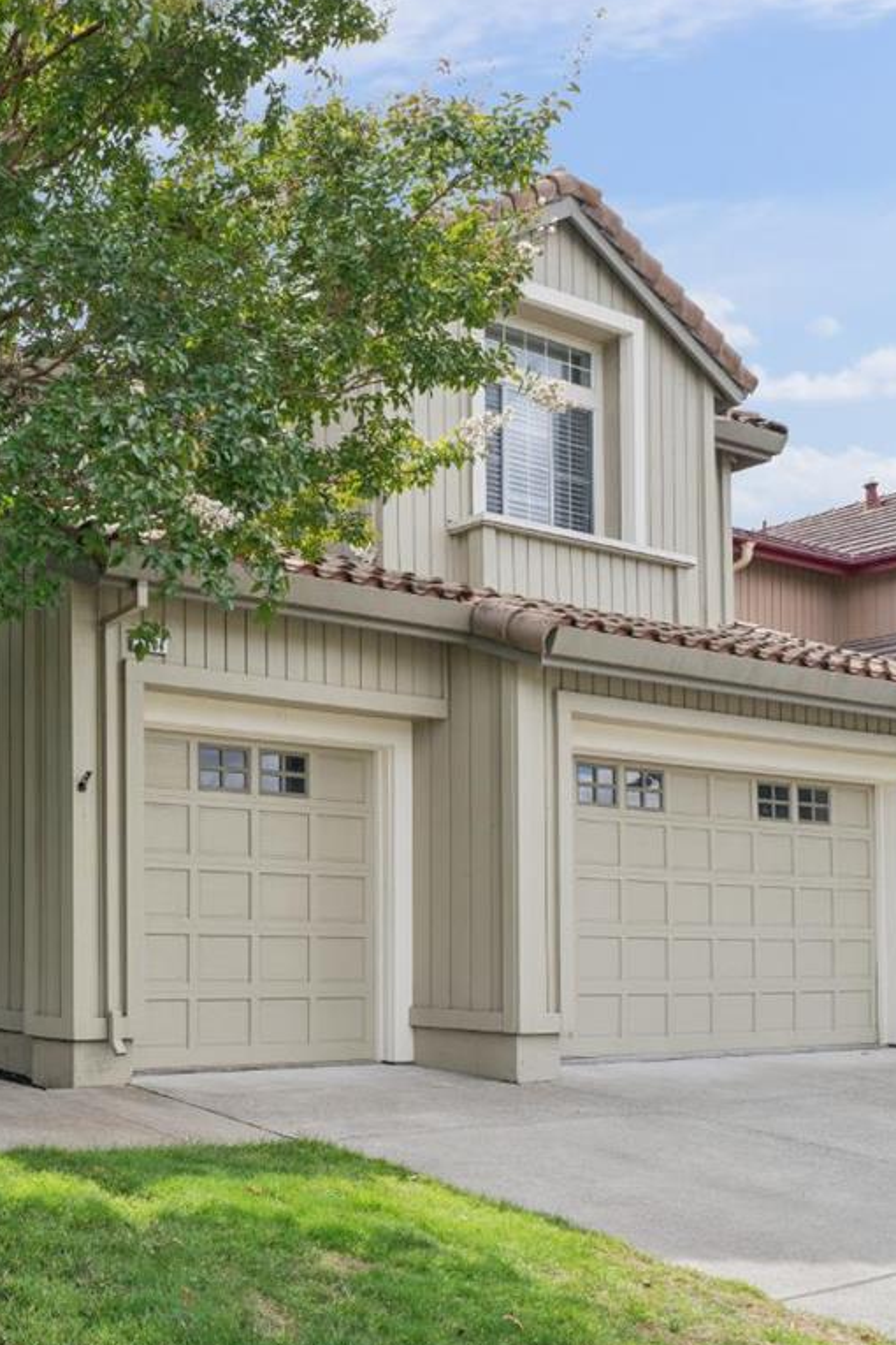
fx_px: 1195
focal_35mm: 32
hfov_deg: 34.0
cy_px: 638
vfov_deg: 58.7
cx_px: -151
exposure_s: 1/80
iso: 320
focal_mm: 17
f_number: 11
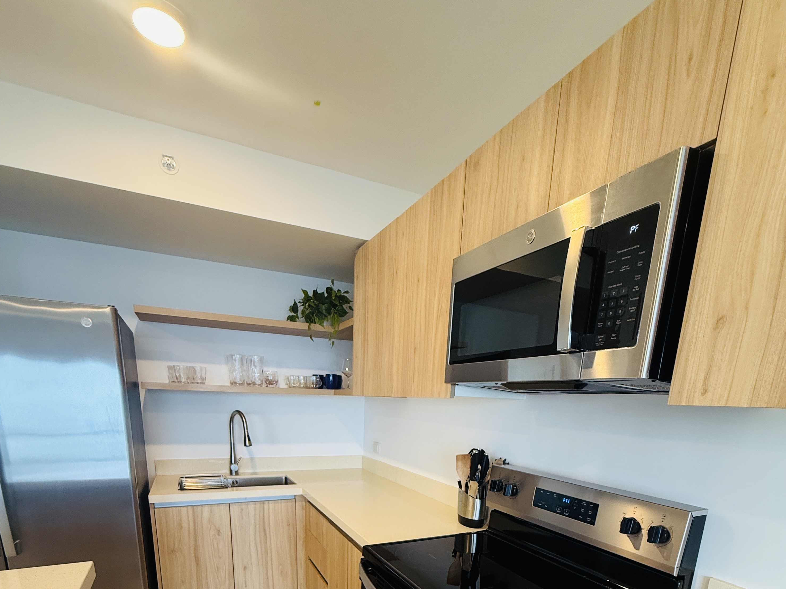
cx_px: 392
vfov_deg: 60.2
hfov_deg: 84.7
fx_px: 431
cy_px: 510
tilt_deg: -13.3
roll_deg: -2.1
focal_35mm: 19
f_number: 2.2
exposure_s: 1/60
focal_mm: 2.22
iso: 200
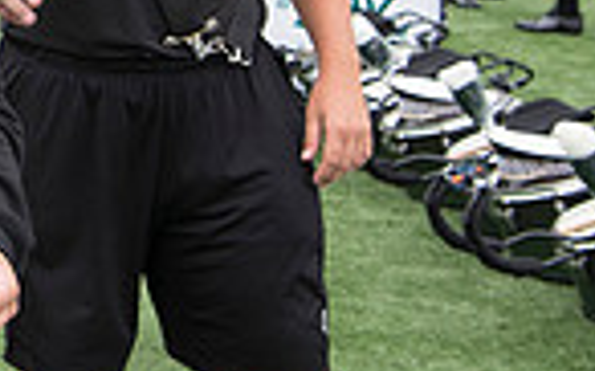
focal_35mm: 130
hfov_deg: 14.9
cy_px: -214
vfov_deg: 9.7
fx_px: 2106
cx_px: -298
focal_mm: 32
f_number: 5.6
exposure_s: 1/500
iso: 640
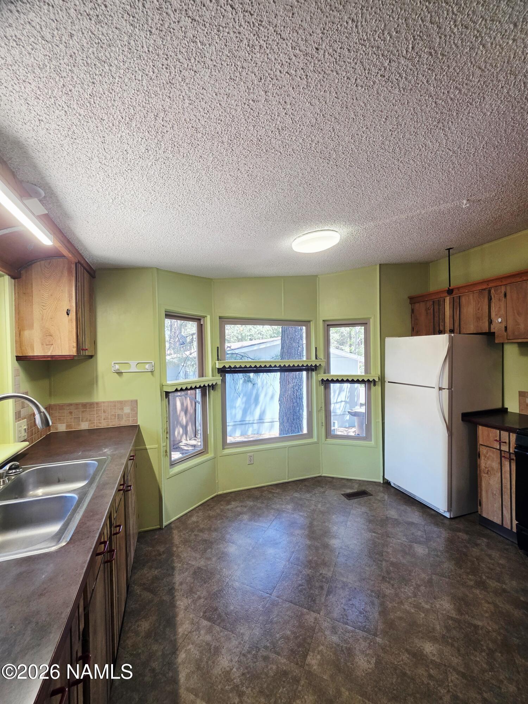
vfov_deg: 106.2
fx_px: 264
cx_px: 264
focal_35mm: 13
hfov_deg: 89.9
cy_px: 352
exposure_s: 1/120
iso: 160
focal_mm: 2.2
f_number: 1.9
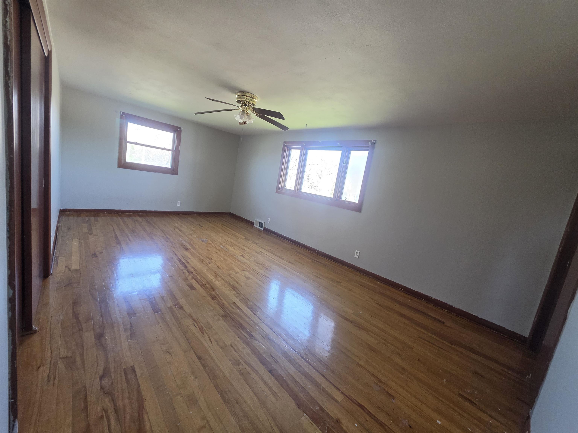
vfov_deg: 89.9
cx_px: 289
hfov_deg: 106.2
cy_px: 216
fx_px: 217
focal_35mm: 13
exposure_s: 1/120
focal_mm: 2.2
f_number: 1.9
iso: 200
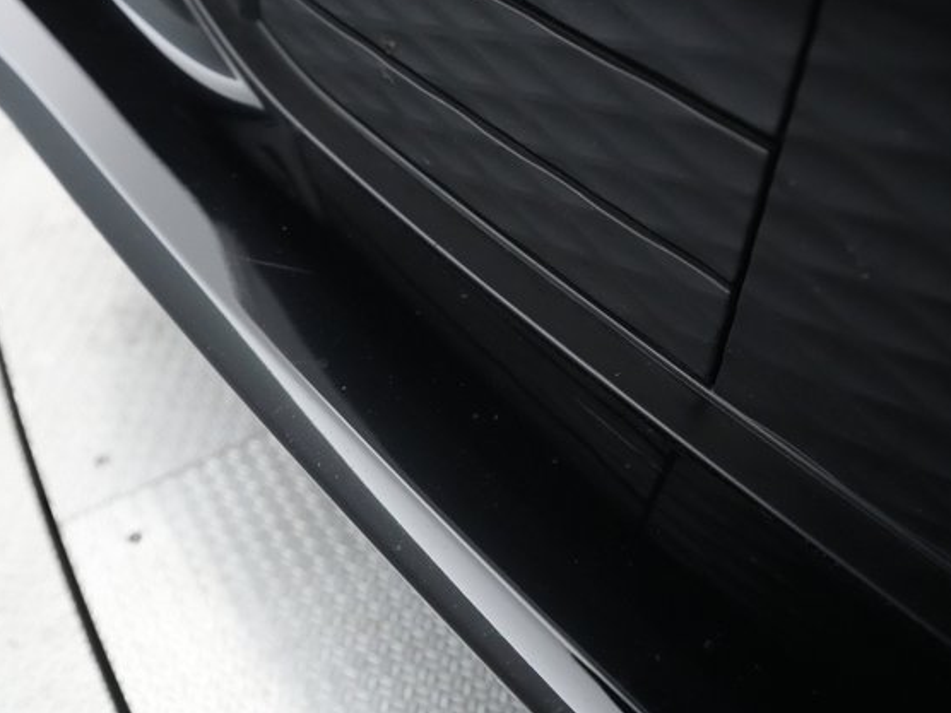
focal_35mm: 31
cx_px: 429
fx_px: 852
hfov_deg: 58.2
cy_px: 356
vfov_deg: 45.4
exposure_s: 1/100
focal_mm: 28
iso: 10000
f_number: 4.5
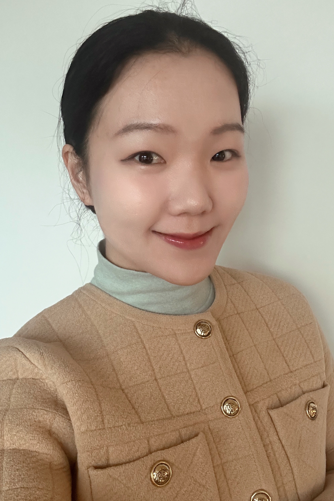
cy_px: 251
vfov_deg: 58.7
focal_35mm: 32
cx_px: 176
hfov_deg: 41.1
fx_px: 445
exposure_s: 1/33
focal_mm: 2.69
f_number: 1.9
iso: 250
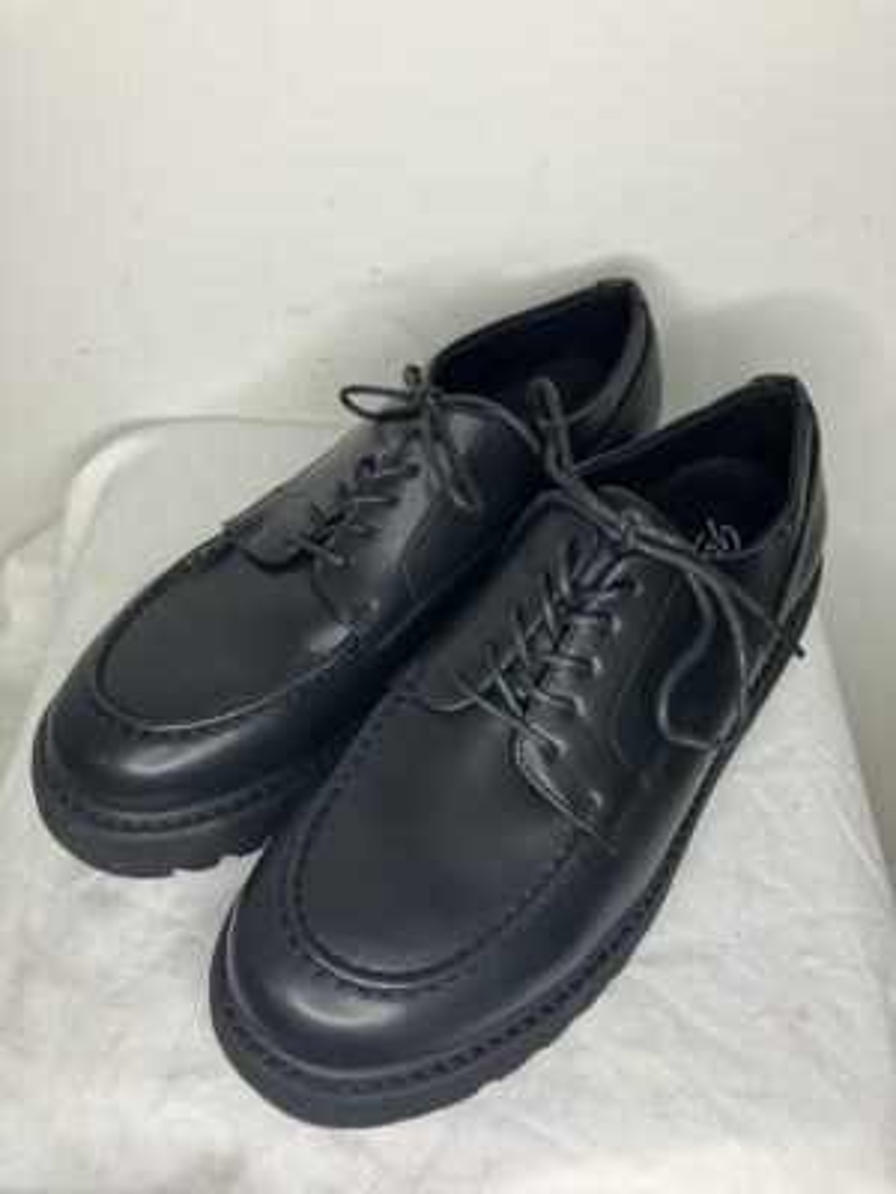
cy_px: 597
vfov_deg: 63.4
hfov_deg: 49.7
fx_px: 966
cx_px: 448
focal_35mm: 28
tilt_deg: -49.6
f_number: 1.8
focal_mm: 3.99
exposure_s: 1/50
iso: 64
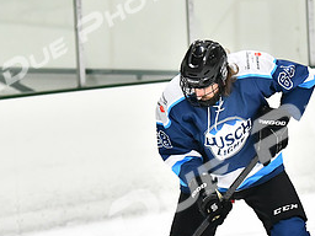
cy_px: 183
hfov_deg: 6.0
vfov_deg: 4.5
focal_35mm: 333
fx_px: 3030
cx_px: 183
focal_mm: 102
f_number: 2.8
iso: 6400
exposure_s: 1/1250
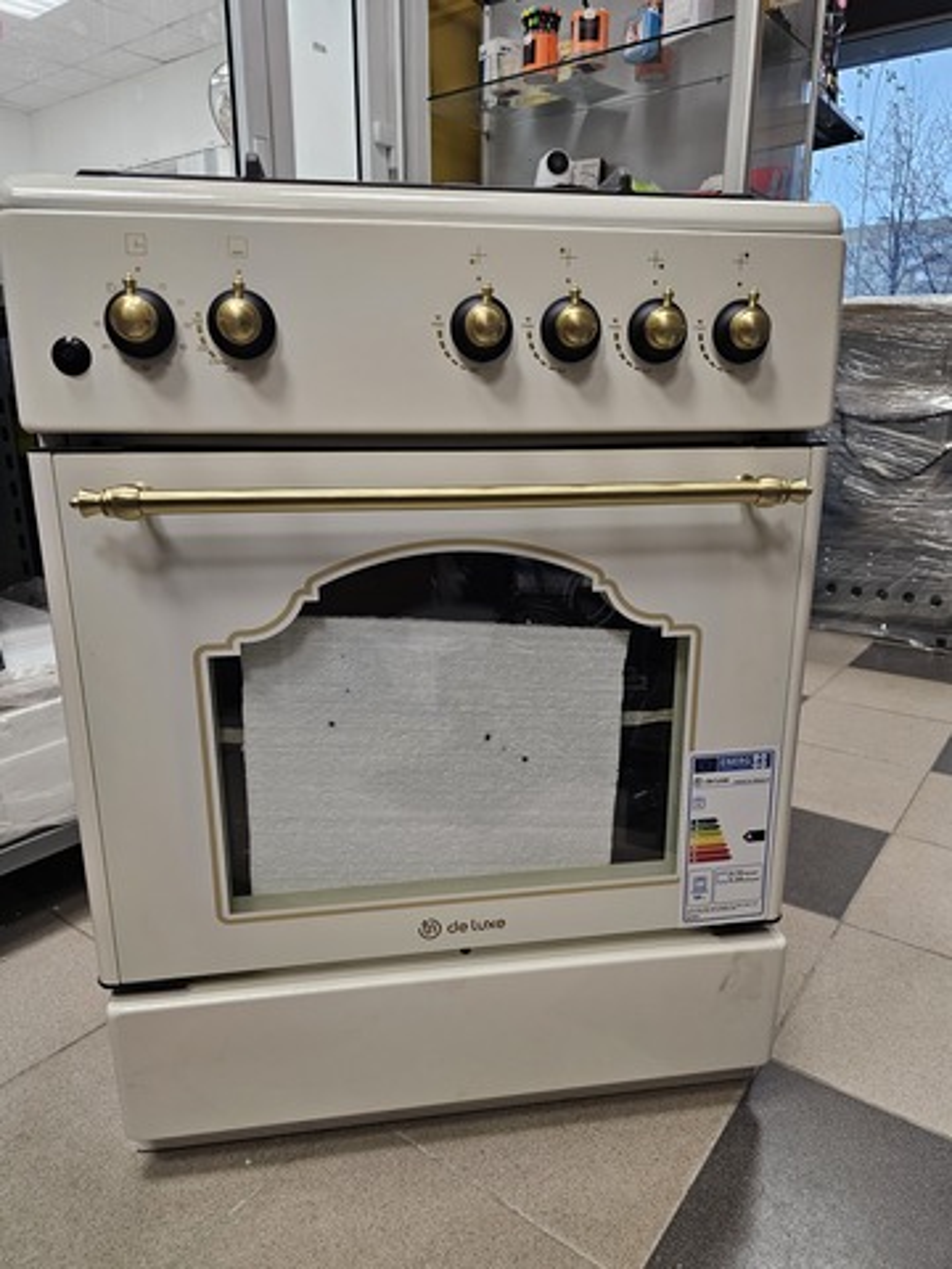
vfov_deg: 73.9
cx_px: 476
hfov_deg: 58.9
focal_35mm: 23
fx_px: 843
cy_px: 634
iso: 320
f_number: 1.7
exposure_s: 1/200
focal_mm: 6.3
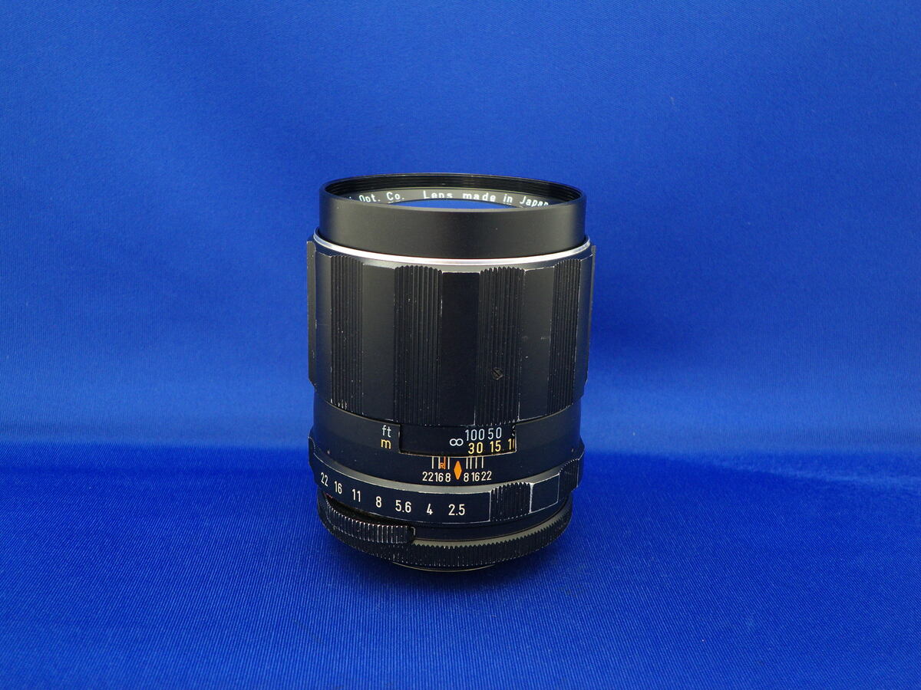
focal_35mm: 39
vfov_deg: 36.8
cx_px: 460
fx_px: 1038
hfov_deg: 47.9
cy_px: 345
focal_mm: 6.9
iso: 64
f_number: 3
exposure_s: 1/4
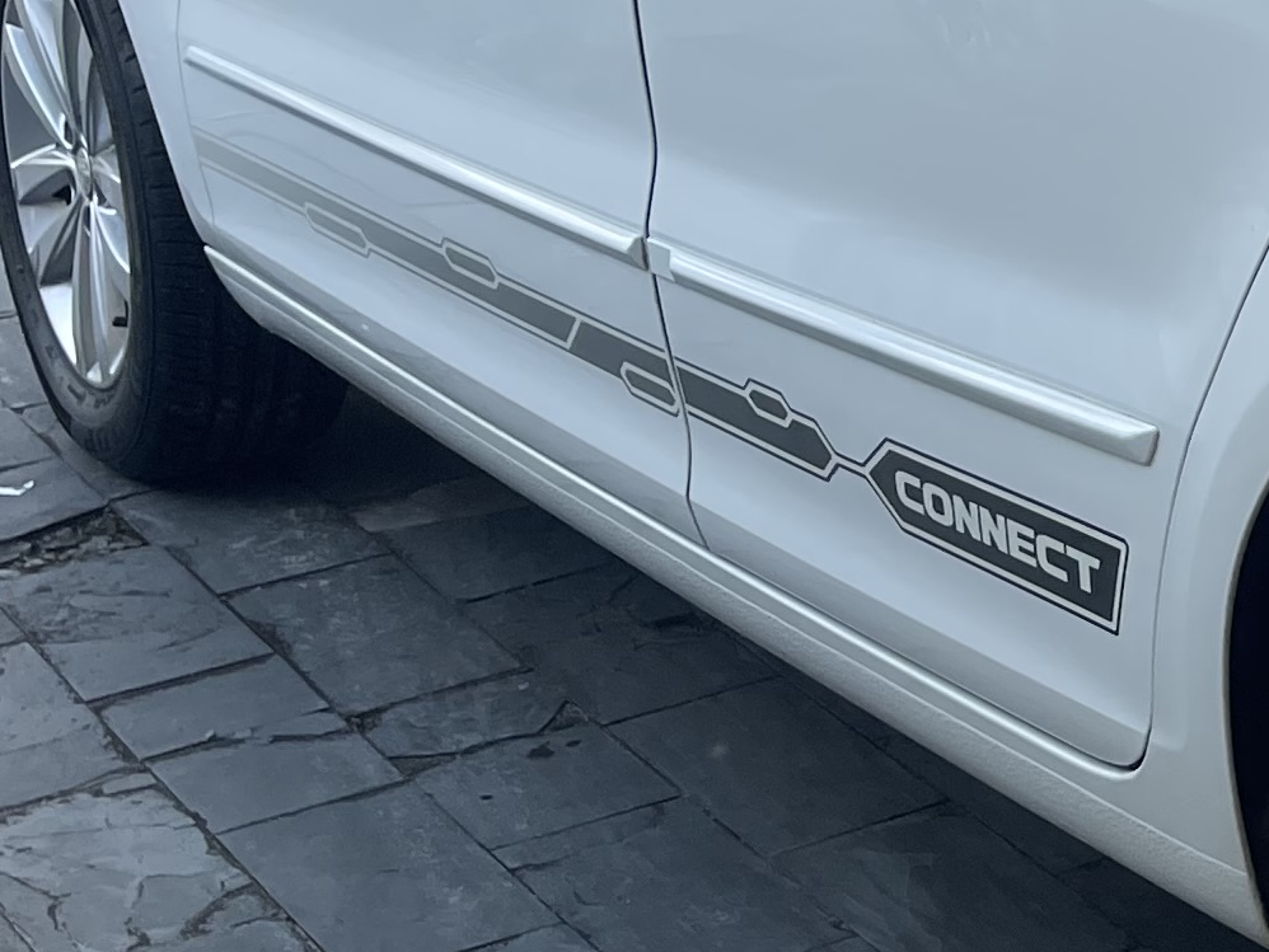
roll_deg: -3.1
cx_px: 1882
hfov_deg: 17.5
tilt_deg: -18.1
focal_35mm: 101
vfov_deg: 14.4
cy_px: -29
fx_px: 3703
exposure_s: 1/249
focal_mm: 5.1
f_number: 1.6
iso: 32
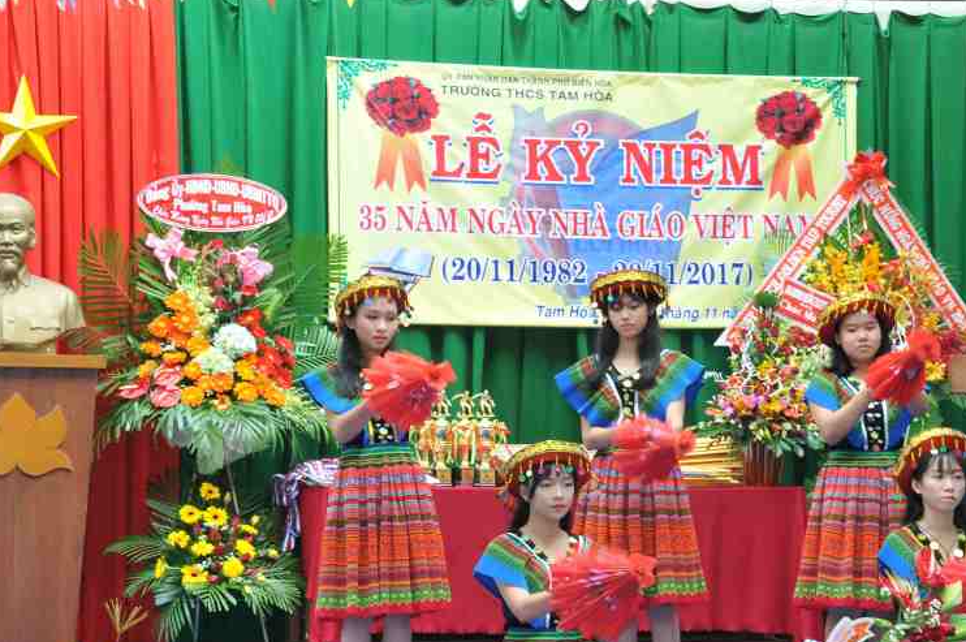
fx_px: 2600
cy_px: 426
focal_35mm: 97
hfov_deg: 21.0
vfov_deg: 14.1
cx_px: 561
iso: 200
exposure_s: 1/30
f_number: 8
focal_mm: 48
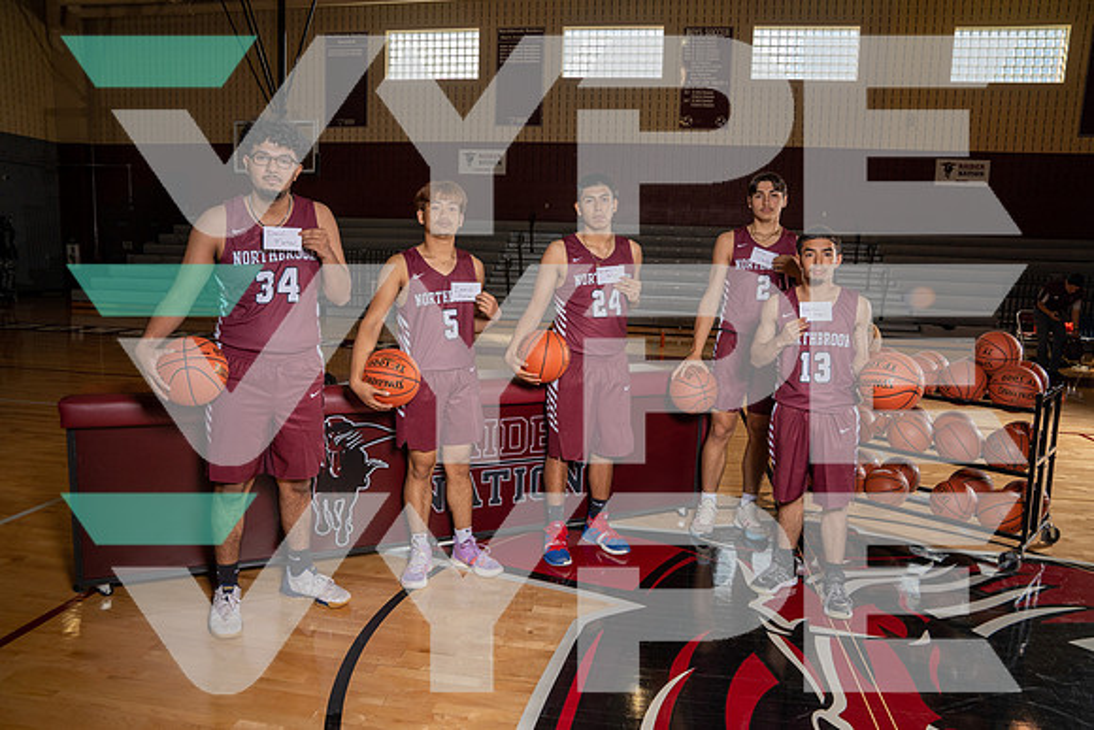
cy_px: 365
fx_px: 729
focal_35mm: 24
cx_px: 547
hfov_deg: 73.7
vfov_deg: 53.2
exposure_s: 1/250
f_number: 8
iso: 500
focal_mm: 24
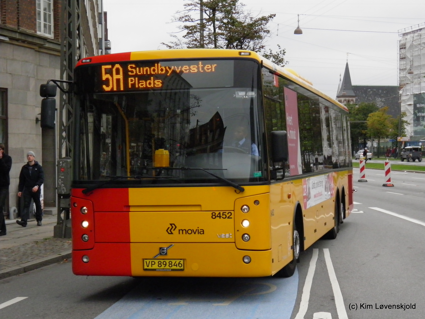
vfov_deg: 20.2
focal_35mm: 73
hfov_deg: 26.7
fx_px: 896
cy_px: 160
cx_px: 212
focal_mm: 13.2
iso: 400
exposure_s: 1/500
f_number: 3.9
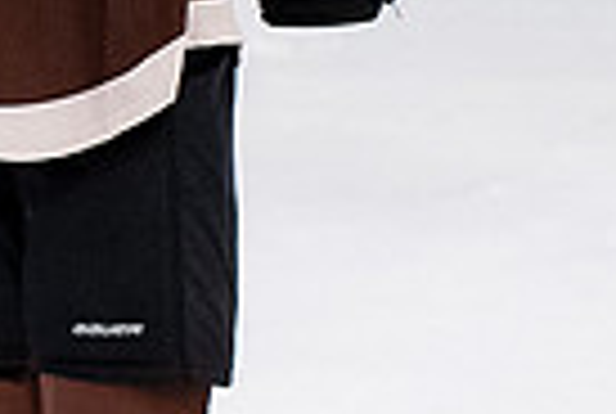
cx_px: 28
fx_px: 20887
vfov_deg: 1.1
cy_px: -246
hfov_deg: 1.7
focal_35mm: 1218
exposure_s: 1/800
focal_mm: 120
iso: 1800
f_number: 3.5
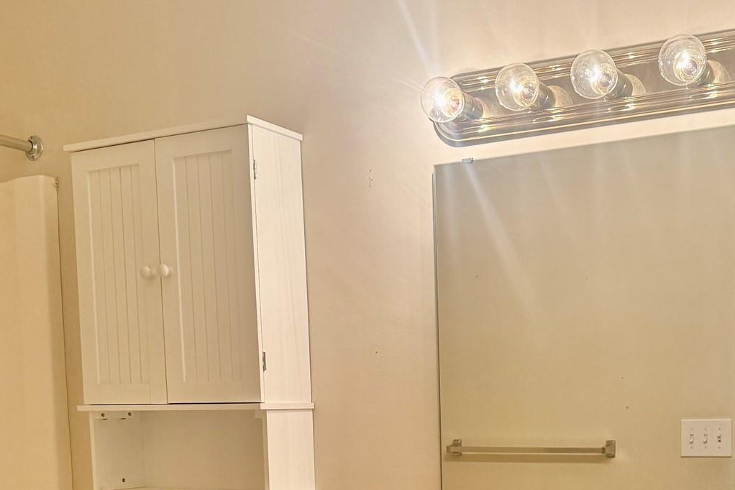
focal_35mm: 50
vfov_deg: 25.6
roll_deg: +1.0
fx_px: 1021
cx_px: 520
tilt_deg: -5.1
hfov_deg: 38.9
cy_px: 496
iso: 160
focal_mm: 6.76
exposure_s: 1/151
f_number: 1.78
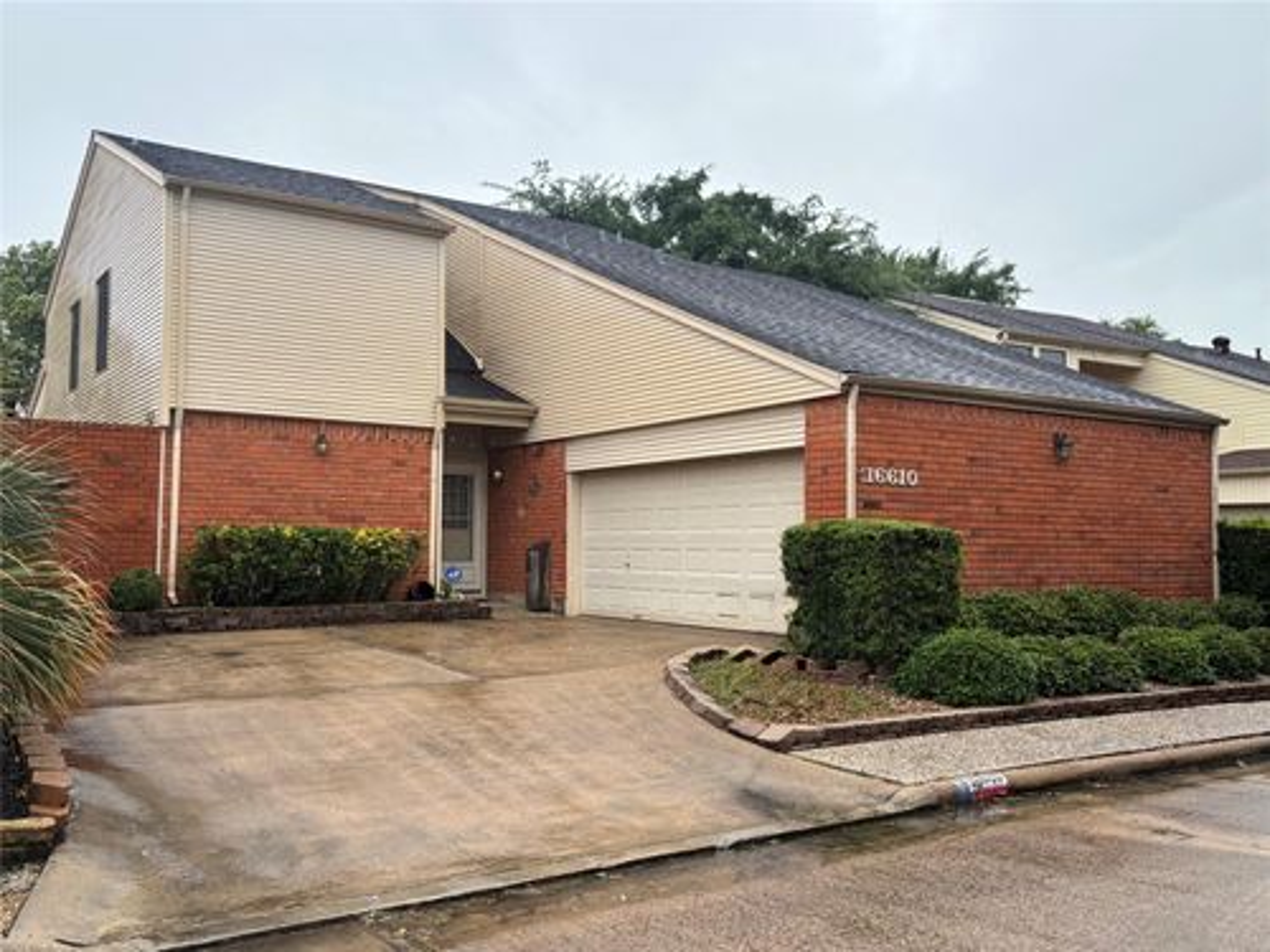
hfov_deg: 67.3
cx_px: 635
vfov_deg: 53.1
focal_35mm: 26
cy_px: 476
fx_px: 954
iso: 50
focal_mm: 5.96
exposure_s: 1/1007
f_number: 1.6
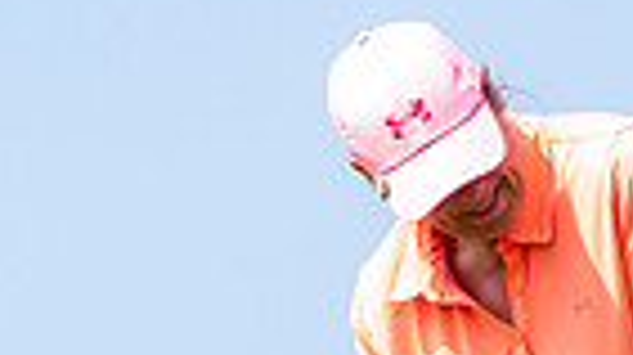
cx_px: 902
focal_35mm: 1292
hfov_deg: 1.7
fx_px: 21665
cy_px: 802
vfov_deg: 0.9
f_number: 7.1
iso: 500
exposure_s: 1/1250
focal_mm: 200
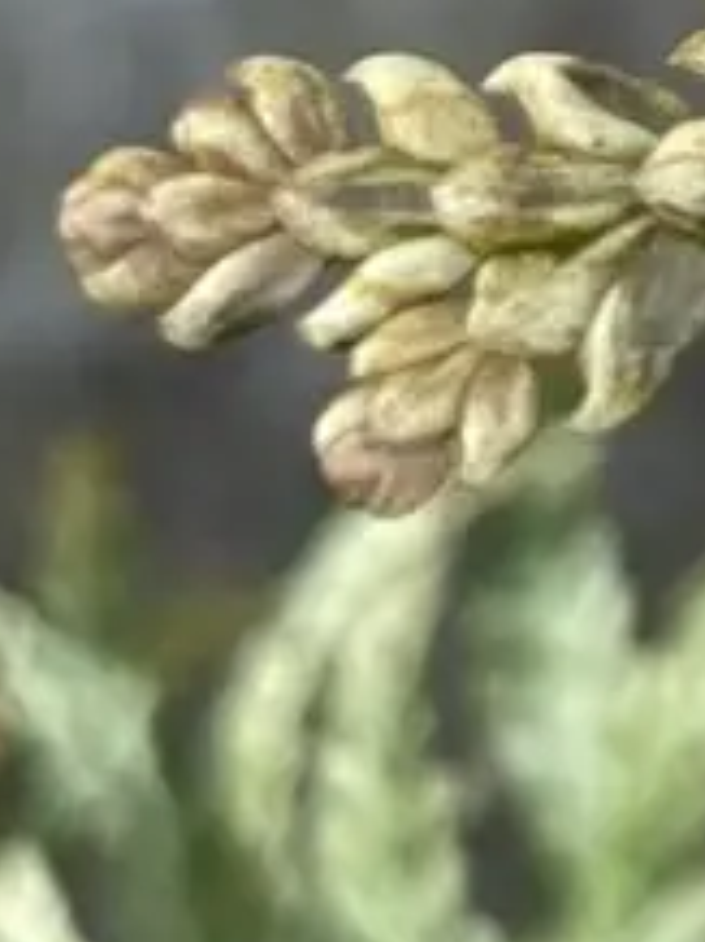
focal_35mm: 172
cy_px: -627
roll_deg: -12.2
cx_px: 1990
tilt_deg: -37.5
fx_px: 4680
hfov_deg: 7.7
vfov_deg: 10.9
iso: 64
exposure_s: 1/121
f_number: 1.6
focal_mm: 4.2
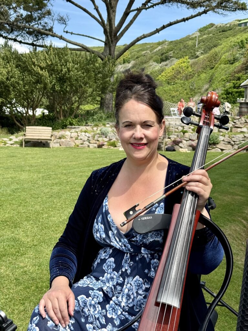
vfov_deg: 39.7
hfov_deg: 30.3
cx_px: 124
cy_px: 166
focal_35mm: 48
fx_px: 459
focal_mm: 6.76
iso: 64
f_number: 1.78
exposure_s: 1/2415
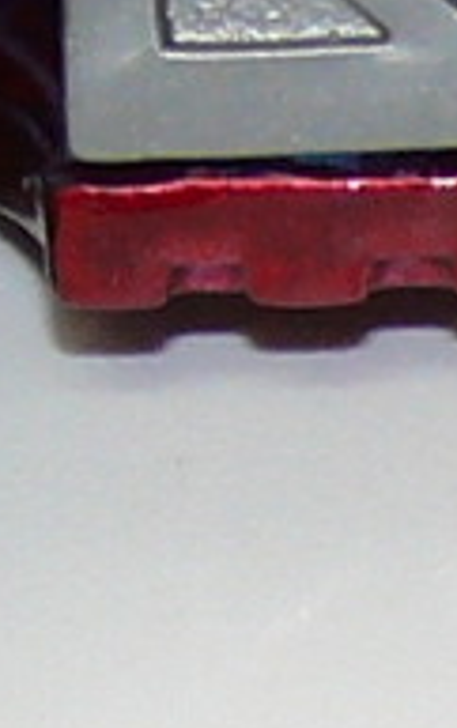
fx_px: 17795
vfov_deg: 2.3
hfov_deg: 1.5
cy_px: -969
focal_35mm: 895
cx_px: 1133
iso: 100
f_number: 4
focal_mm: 13.4
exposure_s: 1/30
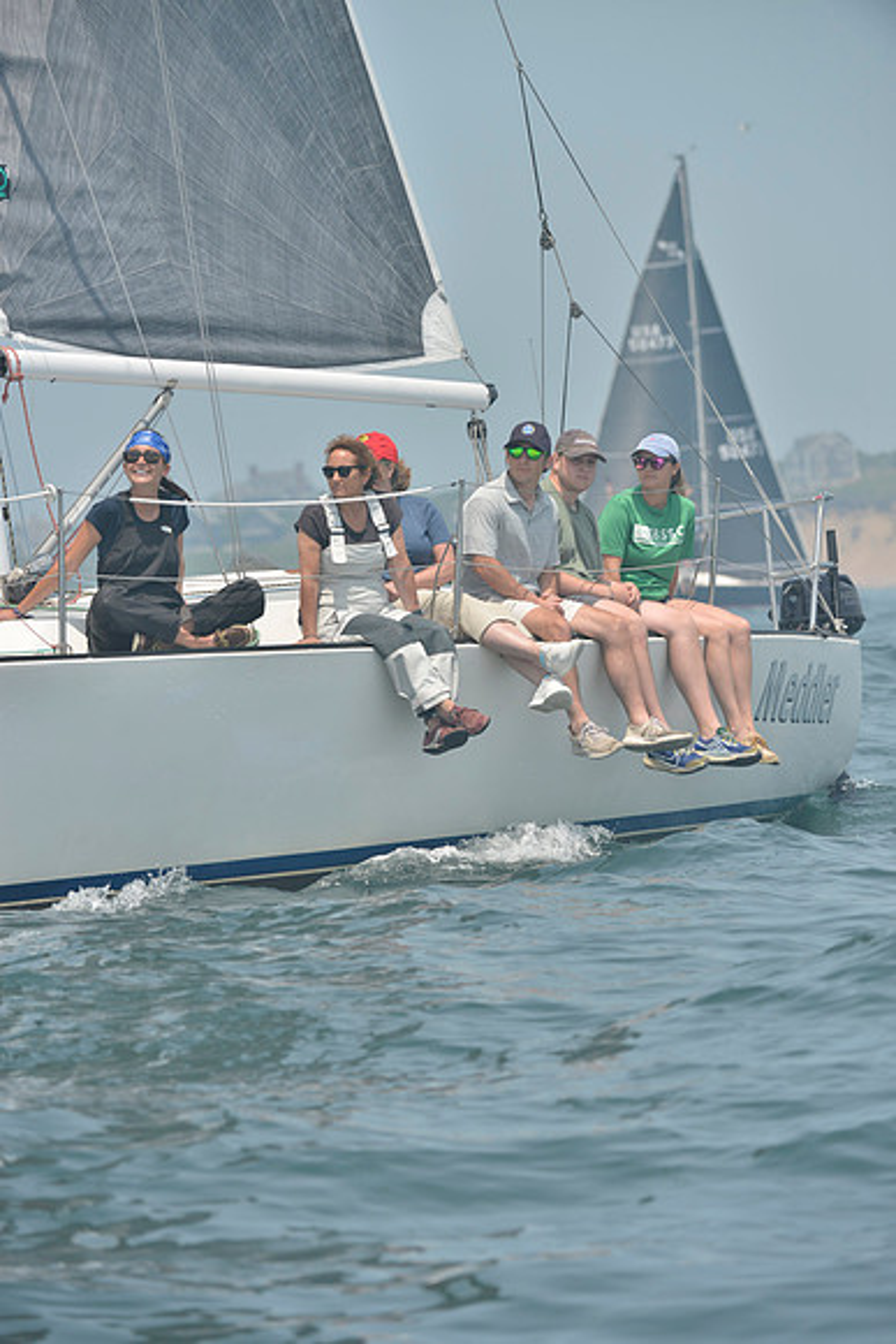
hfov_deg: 5.7
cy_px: 672
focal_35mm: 240
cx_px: 448
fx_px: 8954
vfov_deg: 8.6
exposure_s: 1/1000
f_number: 7.1
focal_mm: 240
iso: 280
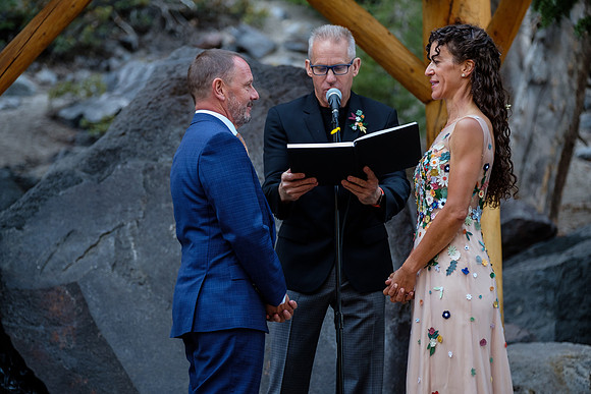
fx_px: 2332
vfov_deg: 9.7
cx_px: 296
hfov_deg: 14.4
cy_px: 197
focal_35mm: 142
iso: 640
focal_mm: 94.5
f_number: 2.8
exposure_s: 1/55
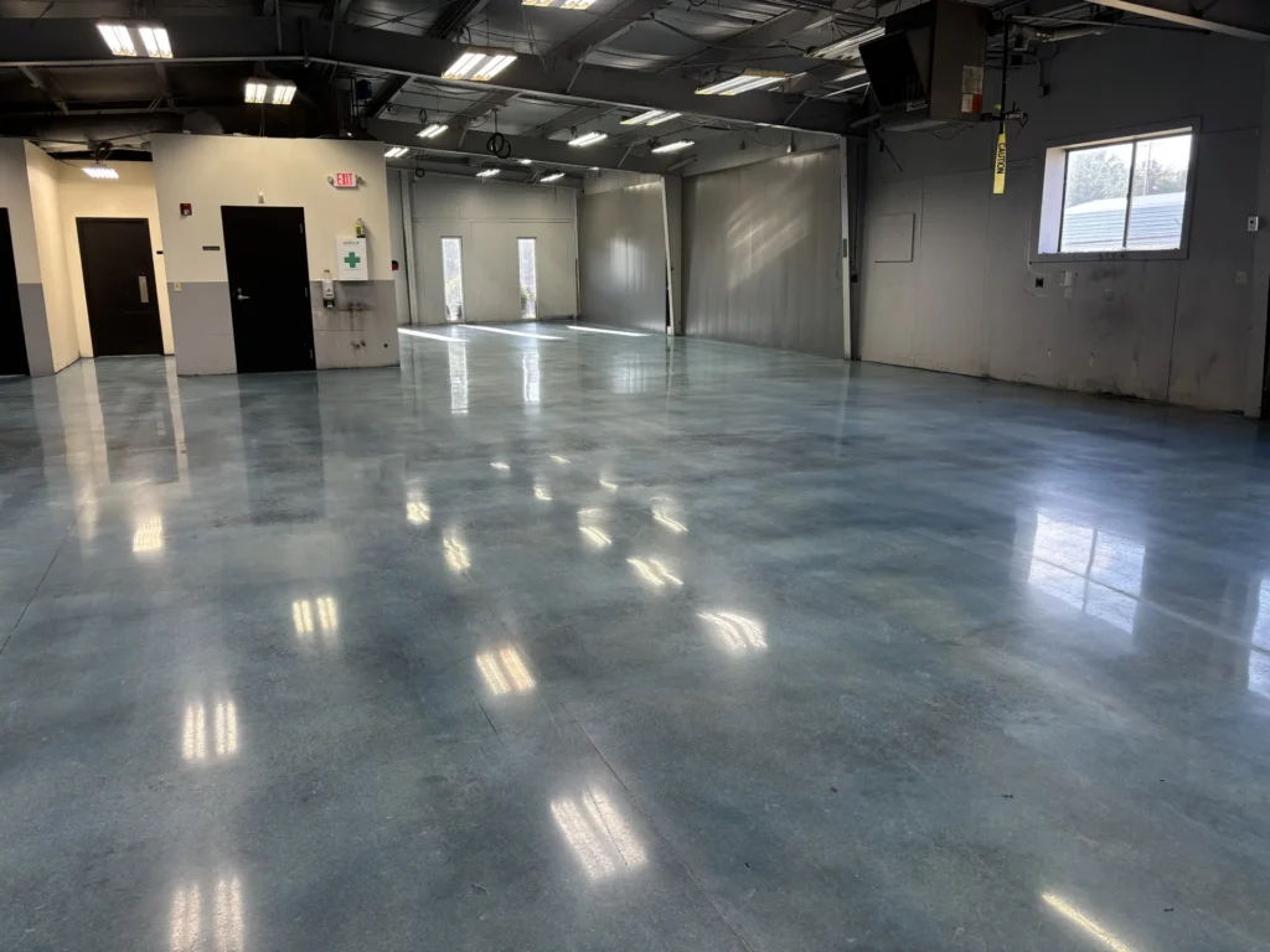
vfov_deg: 53.1
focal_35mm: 26
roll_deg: +0.6
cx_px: 635
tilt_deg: -11.7
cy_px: 476
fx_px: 954
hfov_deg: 67.3
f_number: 1.6
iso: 100
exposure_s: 1/120
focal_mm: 5.96
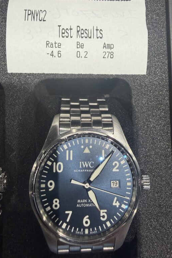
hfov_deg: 49.6
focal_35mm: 26
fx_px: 186
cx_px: 86
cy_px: 132
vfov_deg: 69.4
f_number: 2.2
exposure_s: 1/120
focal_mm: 2.22
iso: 160
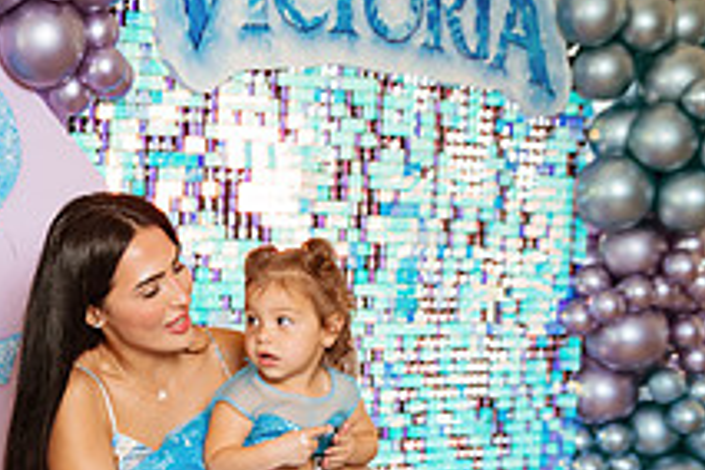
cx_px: 66
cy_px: 418
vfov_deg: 19.4
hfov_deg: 28.1
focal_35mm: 69
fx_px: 1351
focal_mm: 24
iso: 250
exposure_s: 1/200
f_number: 3.2
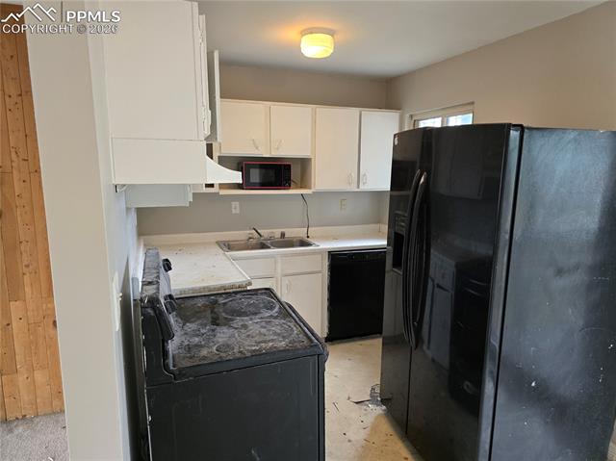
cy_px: 230
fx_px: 409
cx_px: 308
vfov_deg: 58.8
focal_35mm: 23
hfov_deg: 74.0
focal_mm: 6.3
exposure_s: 1/120
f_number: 1.7
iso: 800
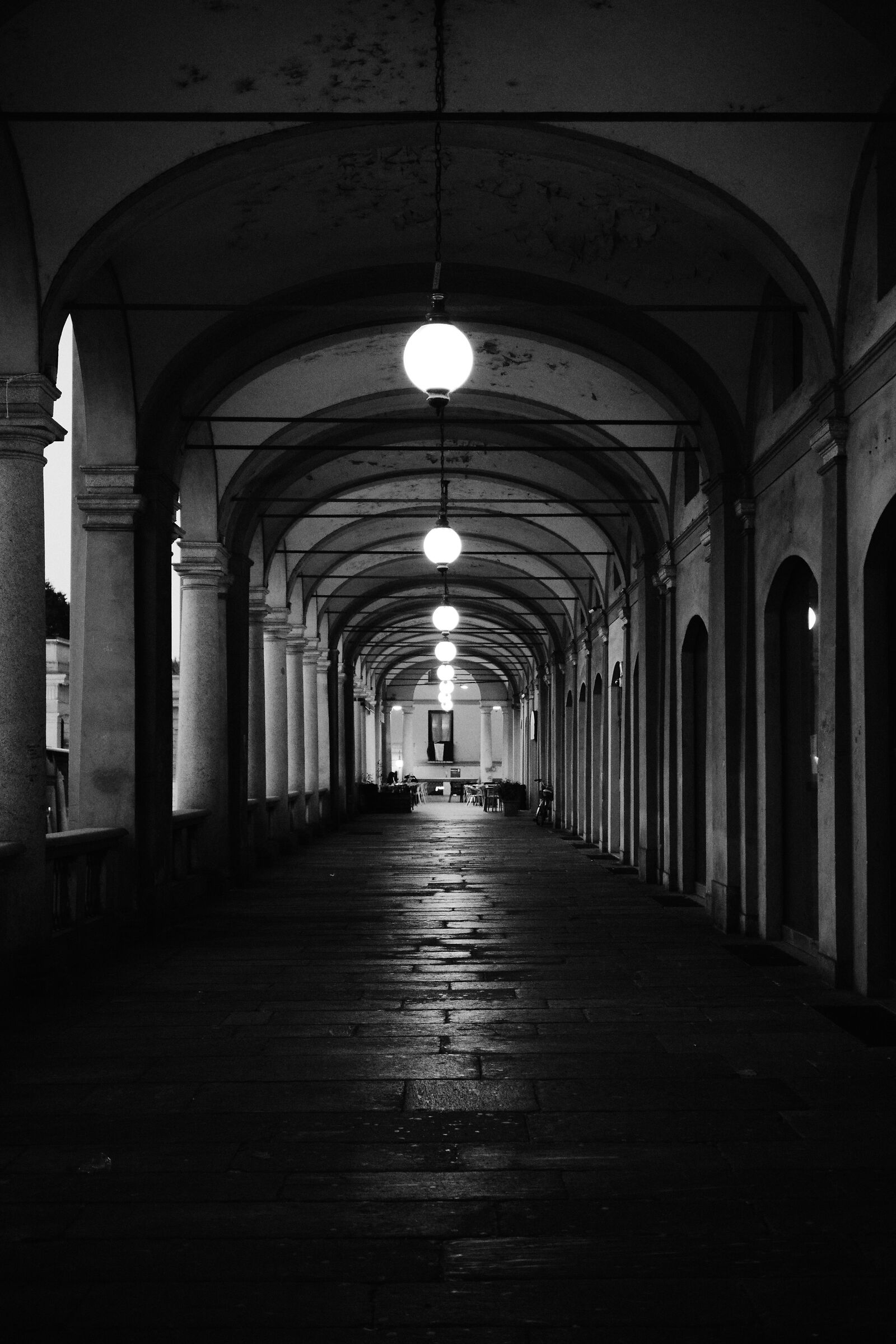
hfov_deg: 32.6
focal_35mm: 41
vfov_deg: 47.4
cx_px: 448
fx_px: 1531
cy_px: 672
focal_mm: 27
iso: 4000
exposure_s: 1/80
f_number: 2.8
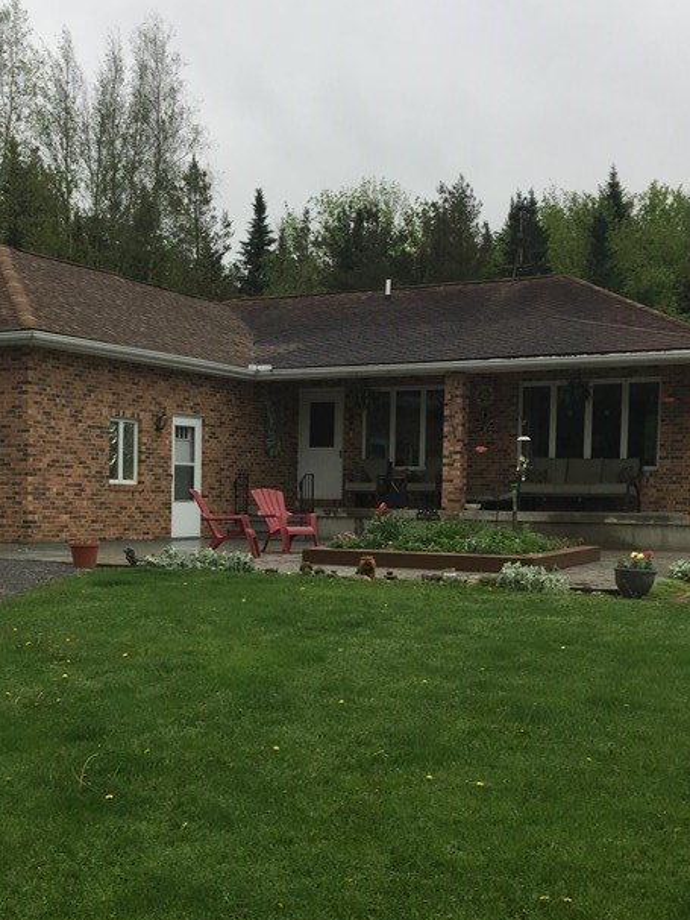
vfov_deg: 38.5
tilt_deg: -2.7
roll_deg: -0.9
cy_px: 603
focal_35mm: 49
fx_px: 1301
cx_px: 231
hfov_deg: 29.5
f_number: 2.2
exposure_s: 1/824
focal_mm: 4.15
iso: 32
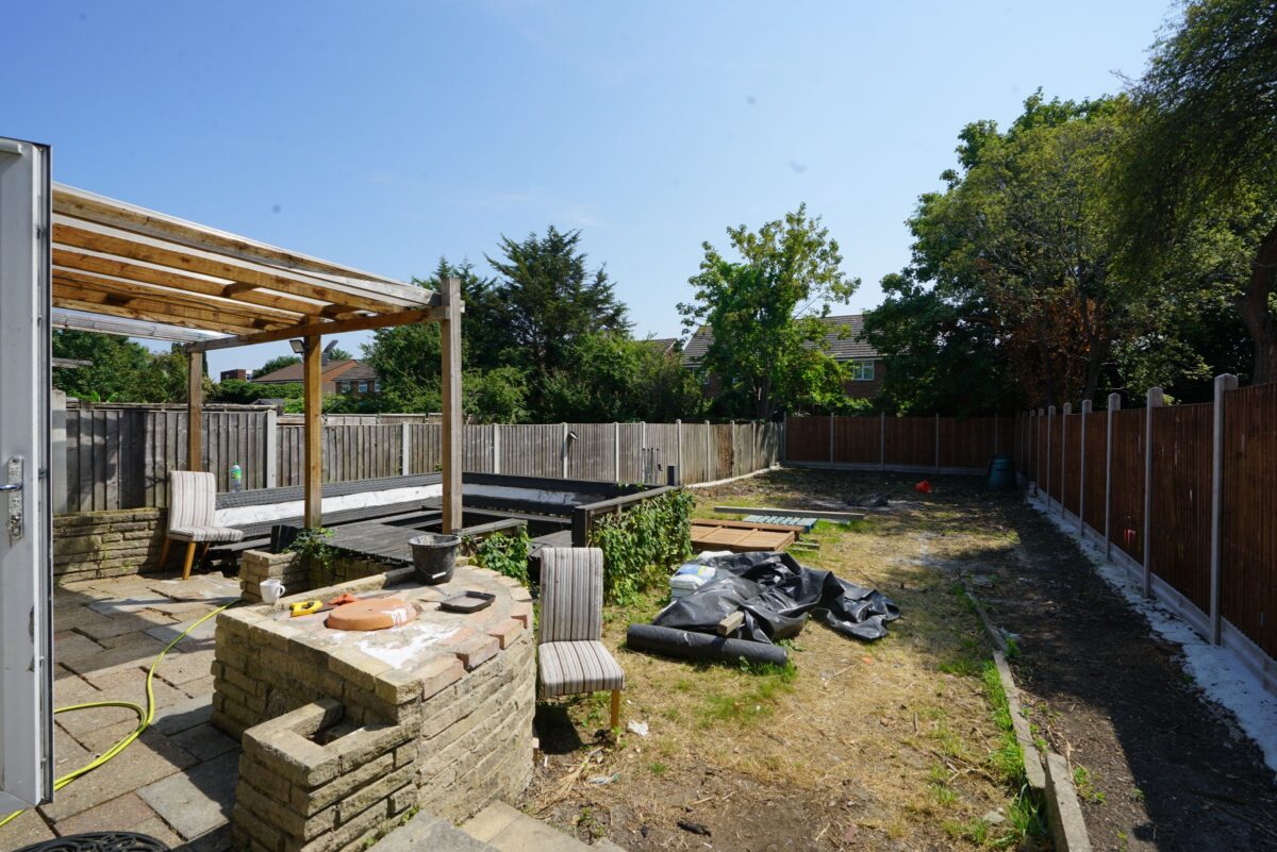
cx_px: 638
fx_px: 568
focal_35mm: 16
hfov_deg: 96.7
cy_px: 426
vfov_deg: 73.8
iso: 100
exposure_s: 1/80
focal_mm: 16
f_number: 13
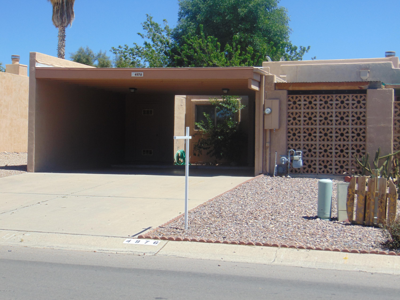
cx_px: 200
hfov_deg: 32.2
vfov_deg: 24.4
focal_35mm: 60
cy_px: 150
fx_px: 693
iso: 80
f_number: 3.6
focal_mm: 10.8
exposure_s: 1/1000
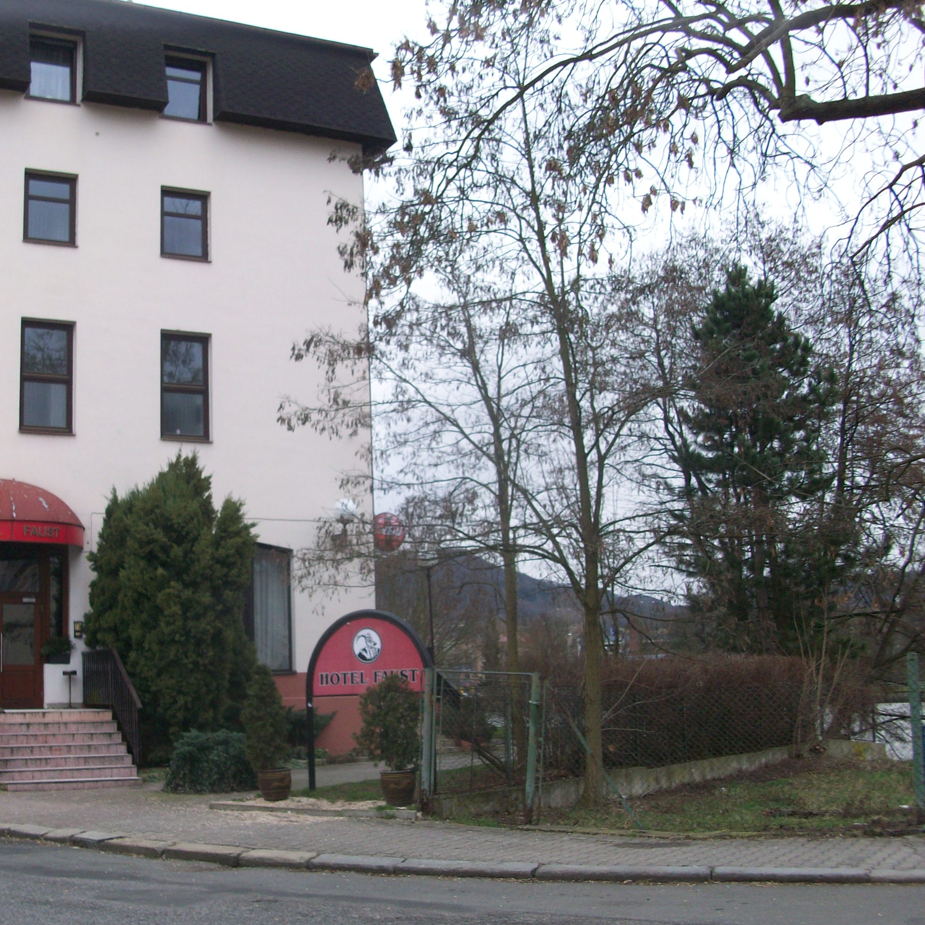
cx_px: 315
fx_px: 1240
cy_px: 473
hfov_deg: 40.5
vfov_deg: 40.9
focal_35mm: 41
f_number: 2.8
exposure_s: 1/121
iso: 64
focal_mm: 5.7
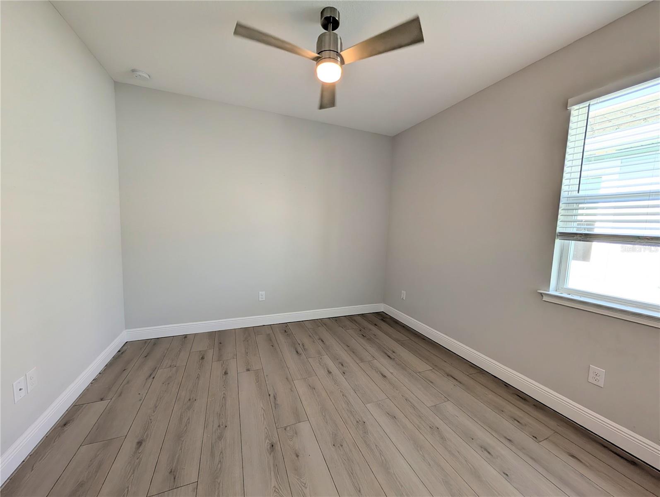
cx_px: 330
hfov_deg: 110.5
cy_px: 248
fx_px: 229
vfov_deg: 94.6
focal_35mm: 12
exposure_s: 1/165
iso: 57
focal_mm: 2.02
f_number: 1.7
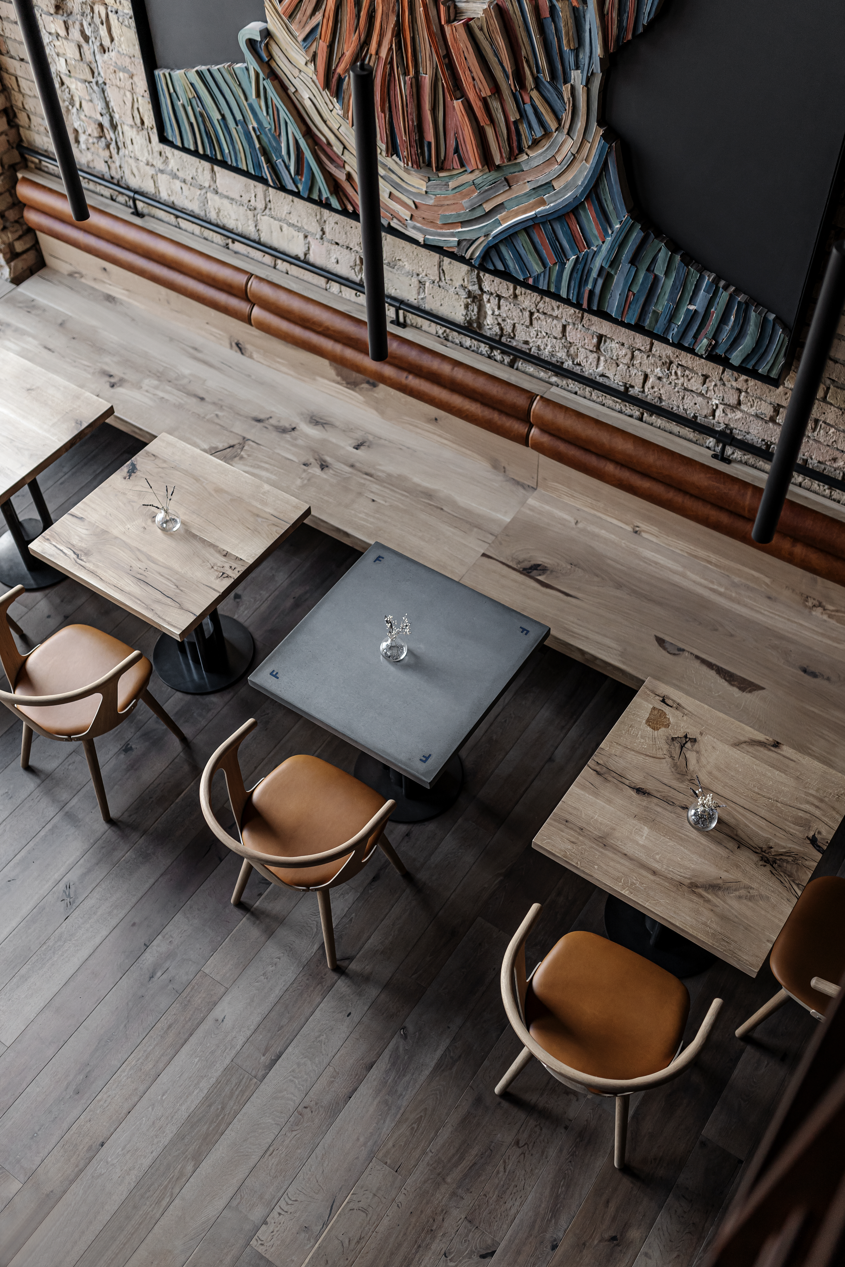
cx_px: 422
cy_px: 634
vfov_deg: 54.4
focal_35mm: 35
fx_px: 1232
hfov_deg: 37.9
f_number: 2
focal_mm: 35
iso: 500
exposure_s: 1/640
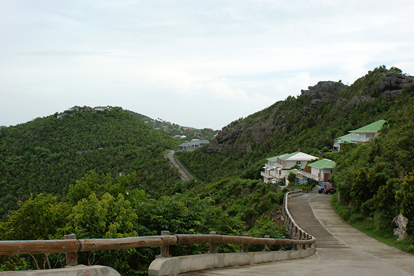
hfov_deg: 43.6
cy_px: 138
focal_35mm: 45
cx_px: 207
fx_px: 517
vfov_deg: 29.8
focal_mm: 30
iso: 100
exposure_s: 1/80
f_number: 11
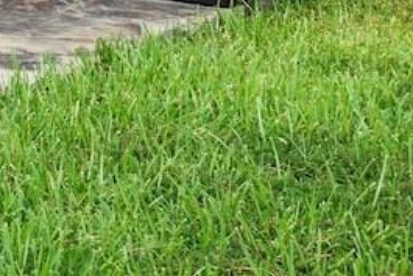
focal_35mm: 232
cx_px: -909
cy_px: -510
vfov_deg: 5.6
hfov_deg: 7.6
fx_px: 2663
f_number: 13
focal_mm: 32
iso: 80
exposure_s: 1/50
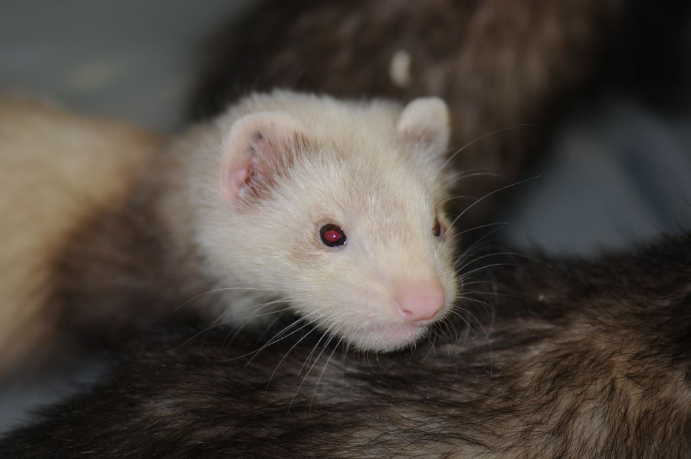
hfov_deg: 13.1
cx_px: 346
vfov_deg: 8.7
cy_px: 230
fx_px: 3019
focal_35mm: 158
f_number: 3.5
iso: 200
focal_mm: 105
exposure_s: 1/60
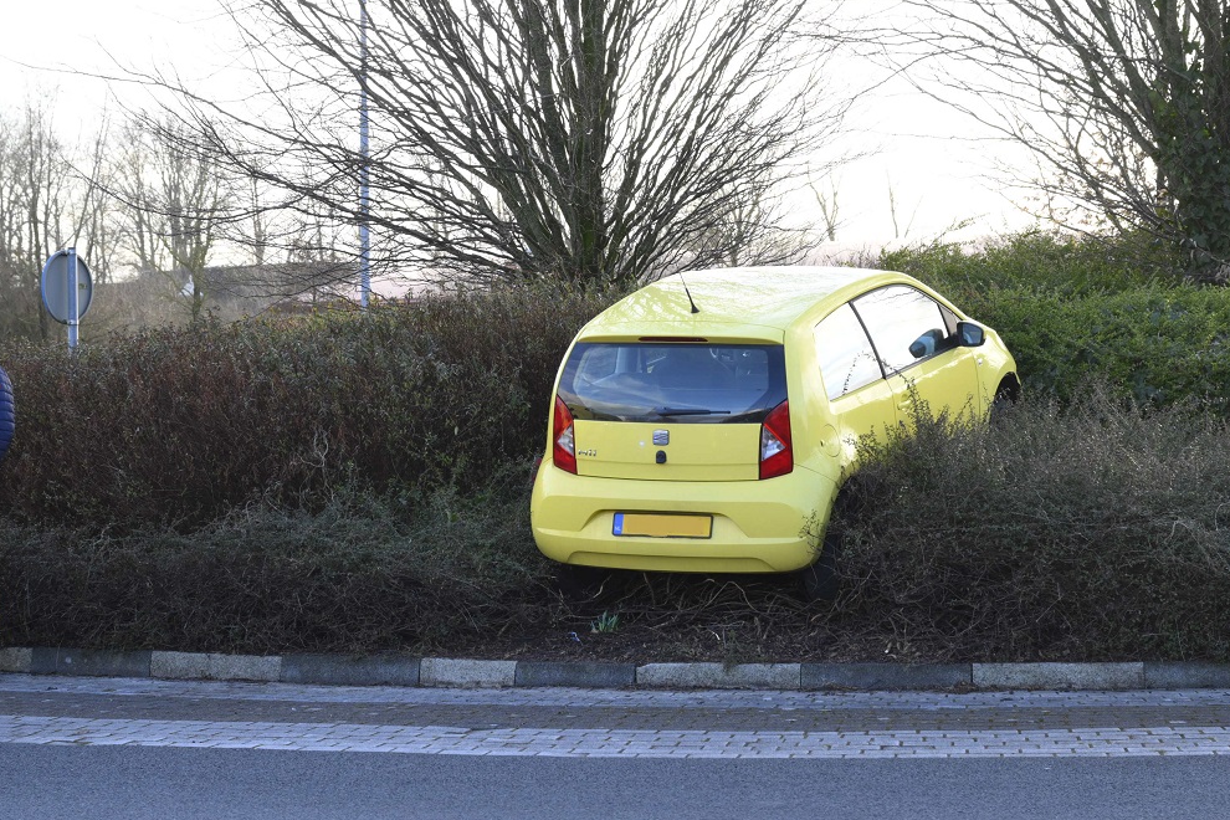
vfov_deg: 13.7
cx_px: 616
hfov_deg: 20.4
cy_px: 408
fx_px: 3416
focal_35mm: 100
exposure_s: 1/250
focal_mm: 66
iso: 560
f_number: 7.1
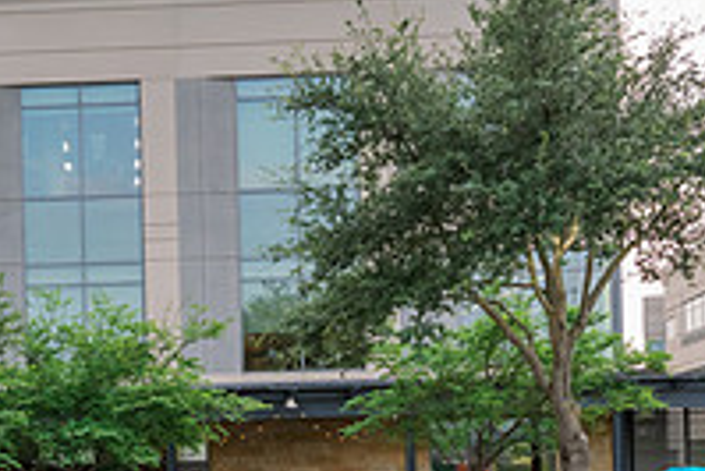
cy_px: 448
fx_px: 1372
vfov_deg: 19.1
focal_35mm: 70
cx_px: 57
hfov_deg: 27.7
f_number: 4.5
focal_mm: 24
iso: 1600
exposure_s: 1/1000
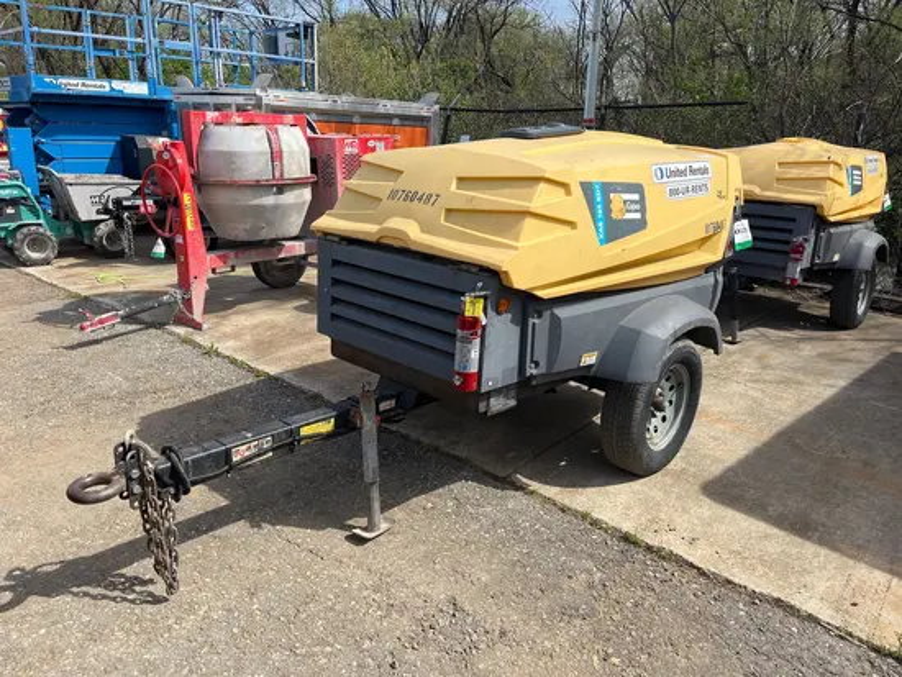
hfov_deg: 67.3
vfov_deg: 53.1
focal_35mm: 26
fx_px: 678
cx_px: 451
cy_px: 338
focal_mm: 5.1
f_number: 1.6
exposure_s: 1/2513
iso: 50
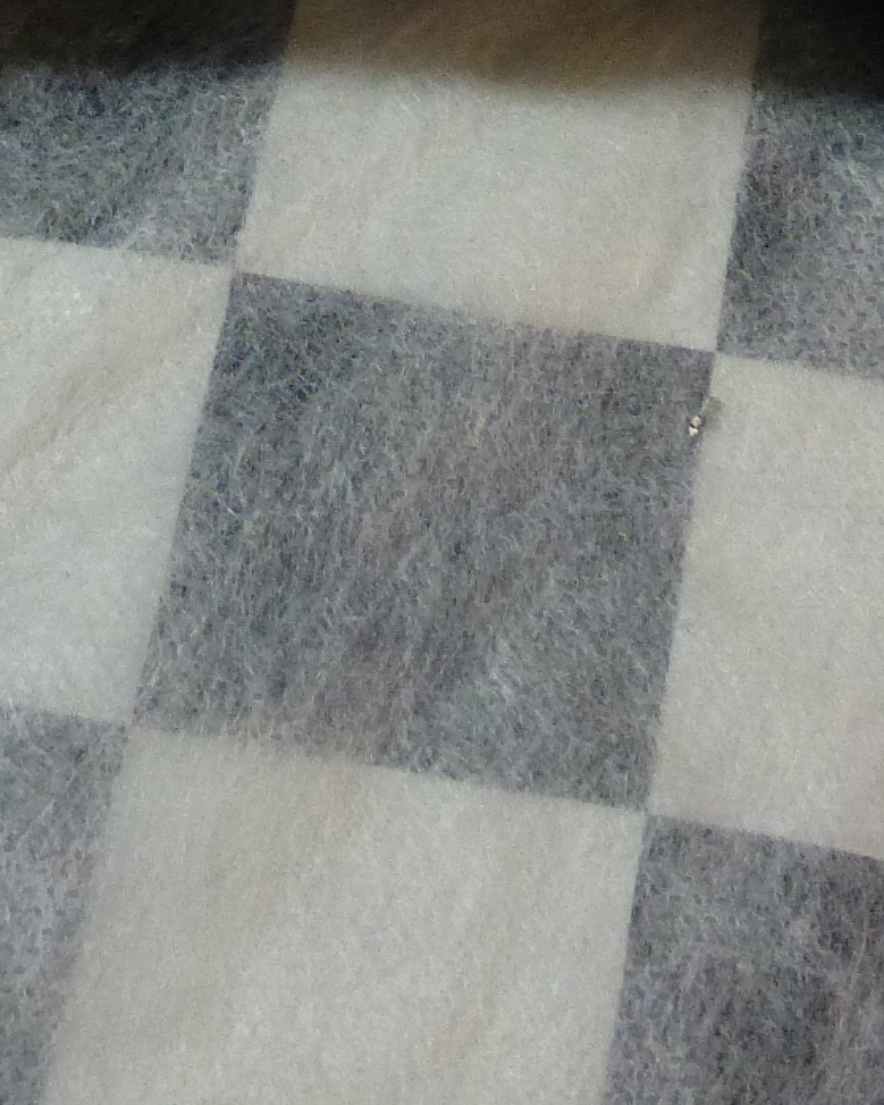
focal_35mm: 86
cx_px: 260
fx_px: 2811
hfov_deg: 17.8
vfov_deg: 21.3
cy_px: -48
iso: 400
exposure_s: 1/60
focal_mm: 4.3
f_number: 3.3
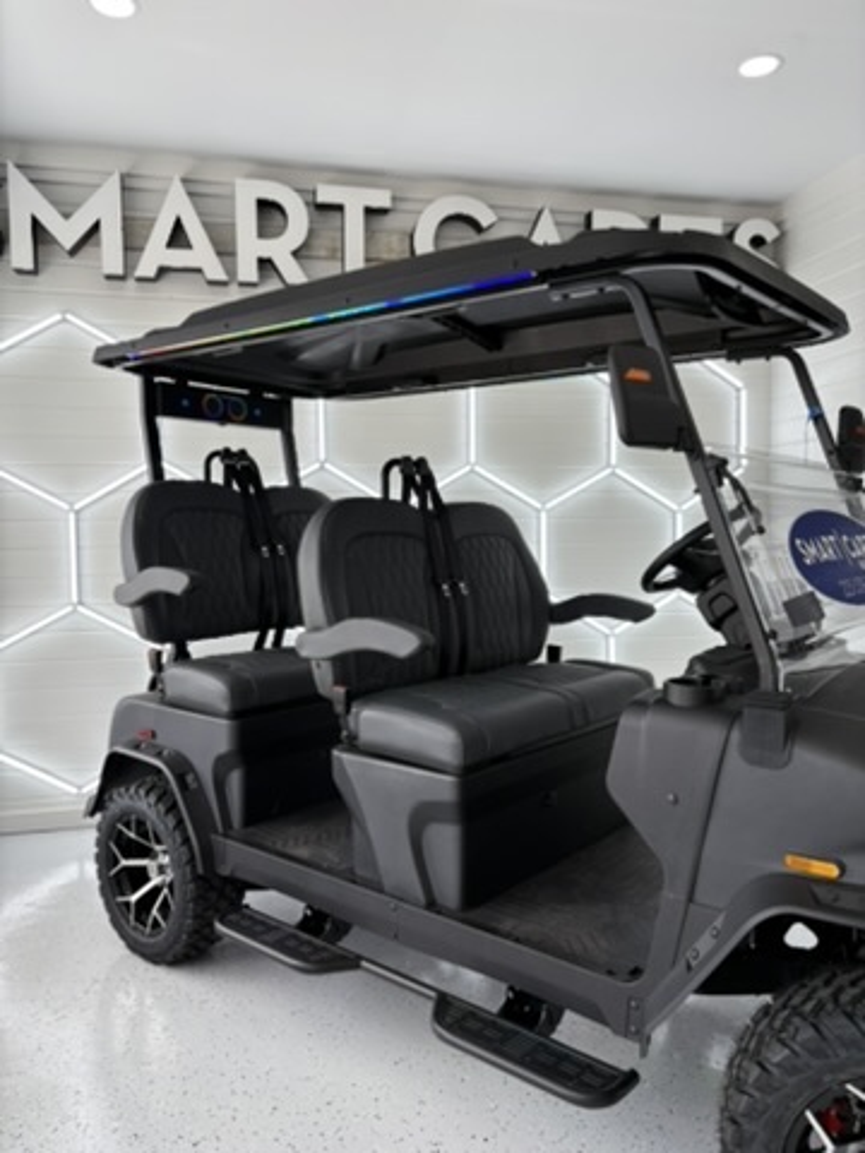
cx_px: 432
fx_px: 866
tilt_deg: -2.2
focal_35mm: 26
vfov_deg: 67.3
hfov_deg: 53.1
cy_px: 576
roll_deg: +1.1
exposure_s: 1/500
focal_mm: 5.96
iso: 64
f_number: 1.6
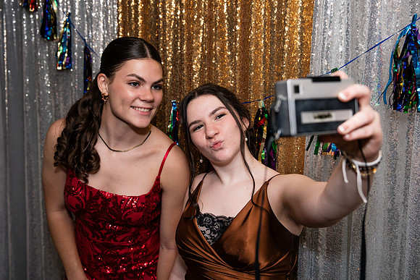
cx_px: 210
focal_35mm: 42
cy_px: 140
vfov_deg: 31.9
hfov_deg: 46.4
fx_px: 490
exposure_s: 1/250
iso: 400
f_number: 4
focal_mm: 42
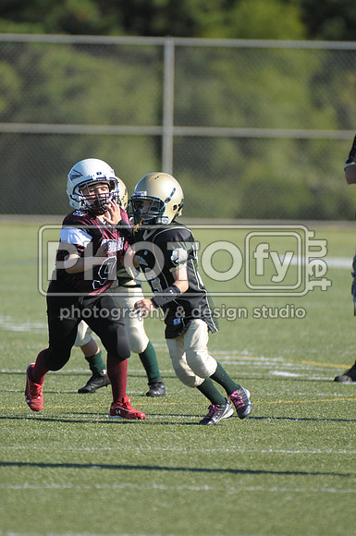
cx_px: 178
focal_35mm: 600
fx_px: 8926
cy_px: 268
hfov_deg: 2.3
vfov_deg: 3.4
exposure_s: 1/2500
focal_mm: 400
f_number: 4
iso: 640
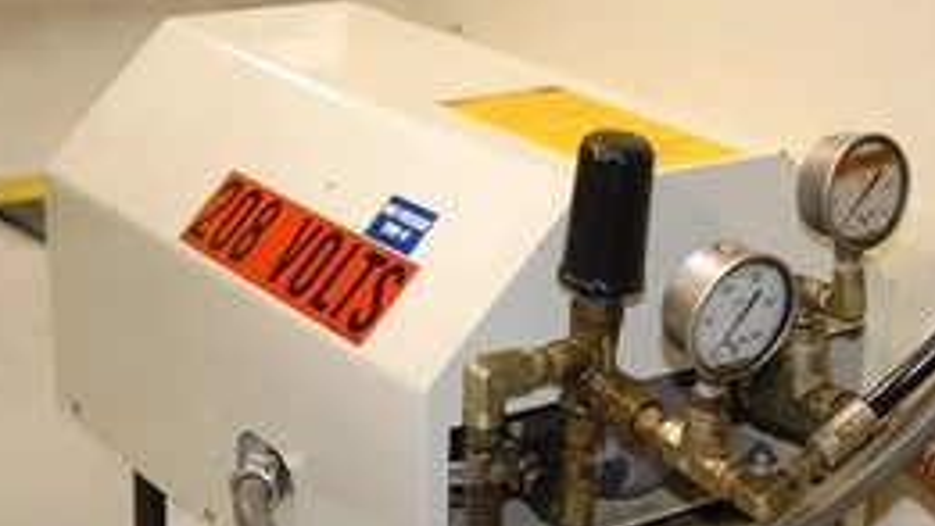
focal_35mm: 82
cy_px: 327
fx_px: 2034
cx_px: 634
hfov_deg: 25.7
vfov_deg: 14.7
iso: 1600
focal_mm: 34
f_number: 5.6
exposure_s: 1/60
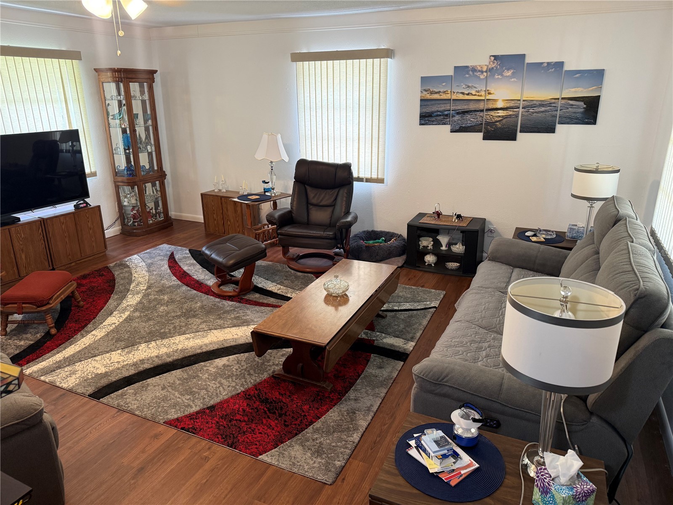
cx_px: 336
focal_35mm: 24
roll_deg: +0.3
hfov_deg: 71.6
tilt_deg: -18.6
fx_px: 467
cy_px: 252
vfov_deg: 56.8
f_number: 1.78
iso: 200
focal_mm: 6.76
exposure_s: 1/60
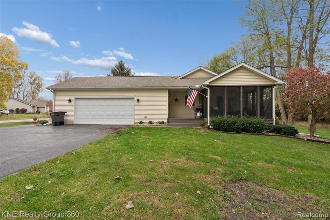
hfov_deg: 100.4
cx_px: 165
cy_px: 110
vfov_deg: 77.3
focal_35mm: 15
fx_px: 138
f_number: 8
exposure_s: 1/250
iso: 400
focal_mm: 15
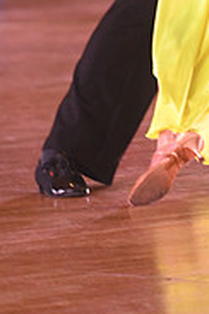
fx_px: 5512
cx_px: 261
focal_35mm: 633
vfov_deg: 3.2
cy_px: -165
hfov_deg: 2.2
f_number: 4
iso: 2000
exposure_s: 1/200
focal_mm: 200
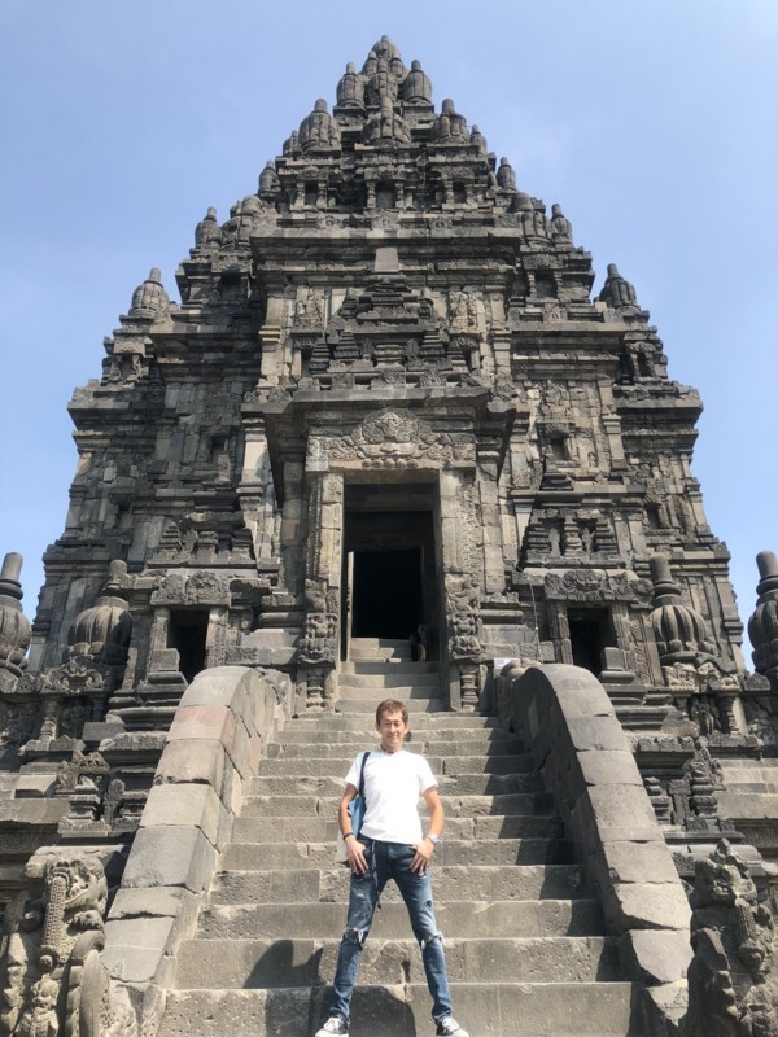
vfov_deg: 63.4
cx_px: 389
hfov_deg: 49.7
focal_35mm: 28
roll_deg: +0.5
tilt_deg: +33.1
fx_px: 839
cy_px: 518
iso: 20
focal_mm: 4
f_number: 1.8
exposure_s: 1/941
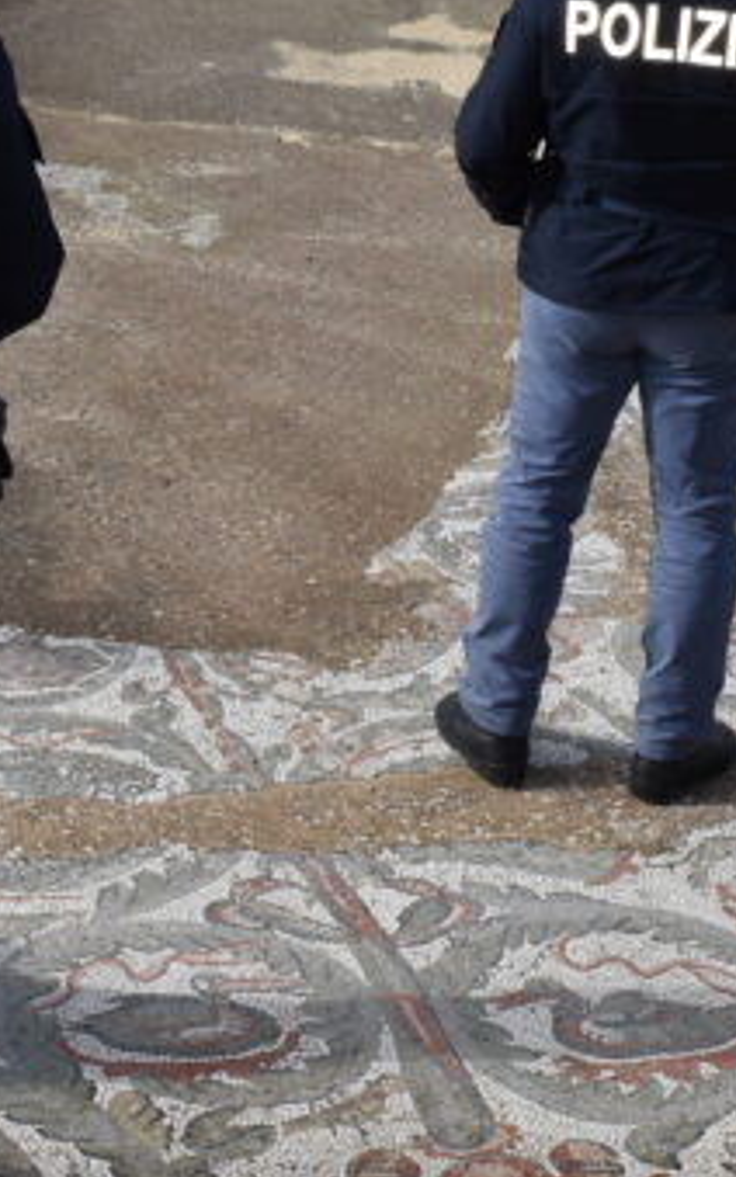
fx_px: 3112
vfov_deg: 21.3
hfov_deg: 13.5
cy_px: 403
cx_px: 361
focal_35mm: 97
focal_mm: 28
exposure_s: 1/200
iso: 100
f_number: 10
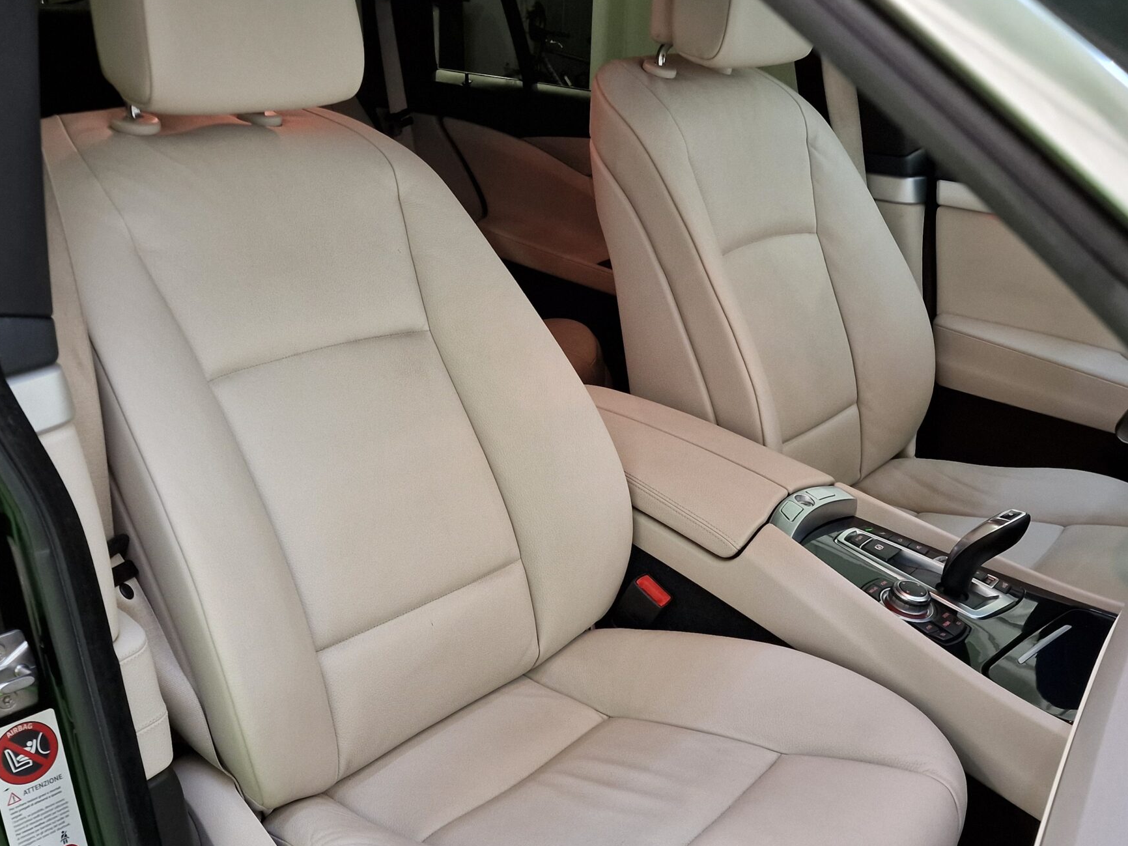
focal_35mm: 34
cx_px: 503
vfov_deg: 41.5
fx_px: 1108
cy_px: 525
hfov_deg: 53.8
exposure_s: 1/50
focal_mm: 6.4
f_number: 1.8
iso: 200
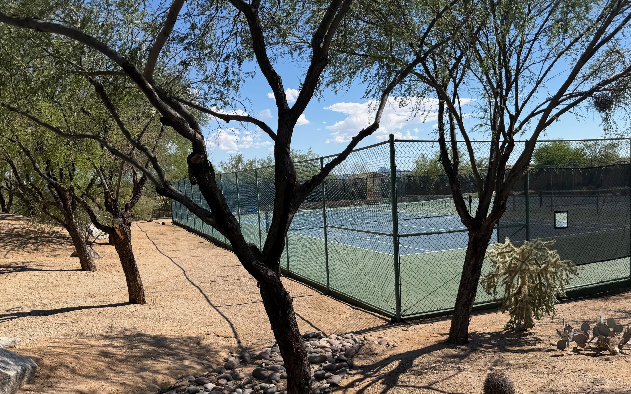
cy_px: 239
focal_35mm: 30
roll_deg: +2.9
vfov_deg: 41.6
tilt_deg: -7.4
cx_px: 345
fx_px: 516
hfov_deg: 62.8
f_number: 1.78
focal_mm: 6.76
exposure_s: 1/4167
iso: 80
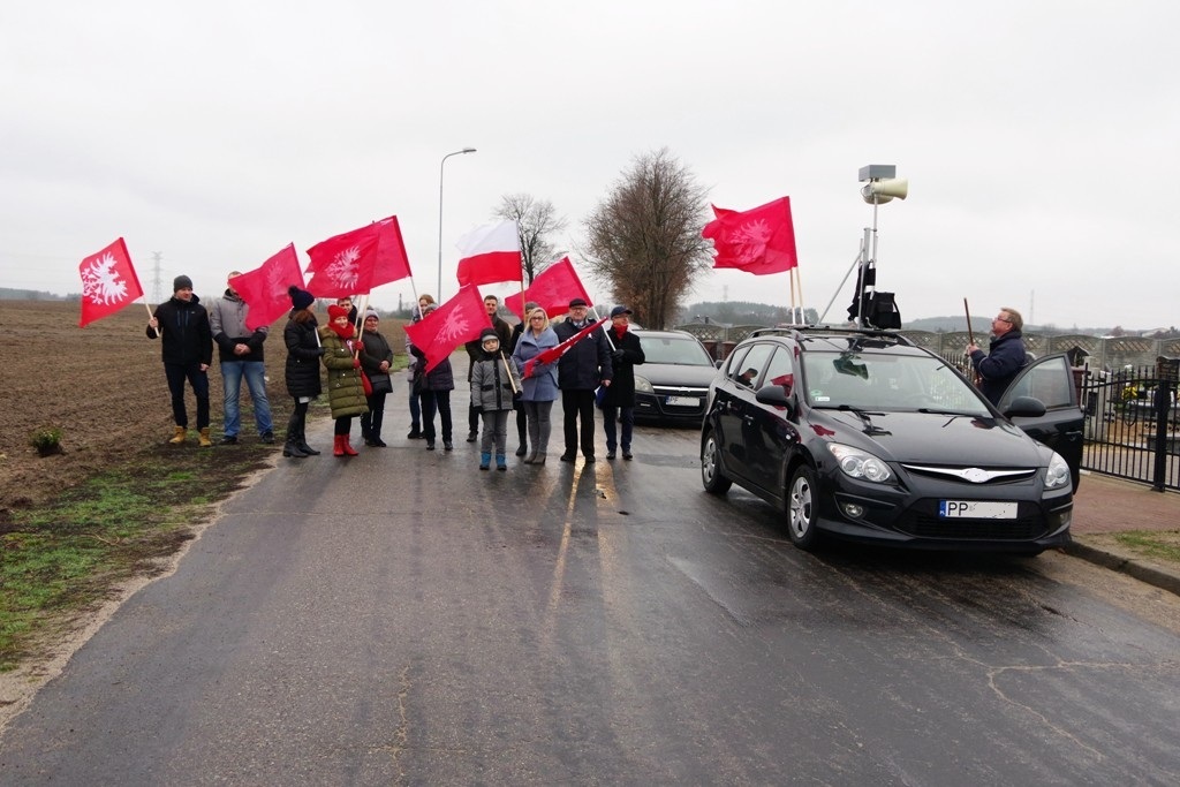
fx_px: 1016
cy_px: 394
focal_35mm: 31
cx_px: 590
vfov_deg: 42.3
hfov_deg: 60.3
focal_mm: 21
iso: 1600
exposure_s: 1/200
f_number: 8
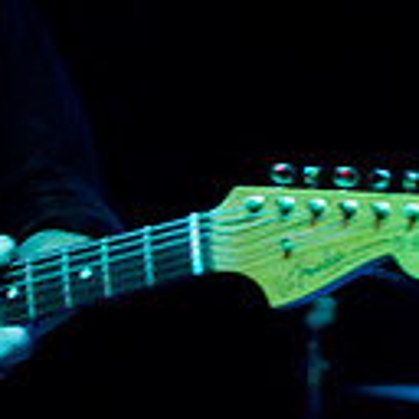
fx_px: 2369
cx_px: 141
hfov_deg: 10.1
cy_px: 205
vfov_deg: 10.1
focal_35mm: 173
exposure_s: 1/80
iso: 1000
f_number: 1.8
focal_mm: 30
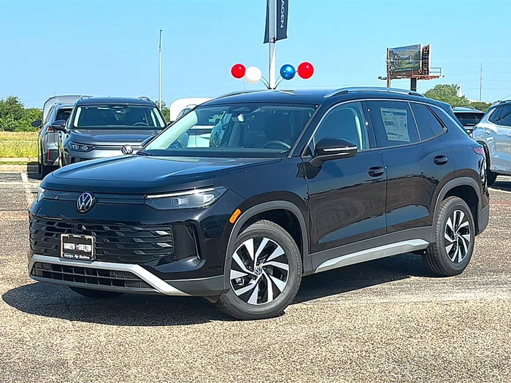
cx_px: 256
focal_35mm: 63
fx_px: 930
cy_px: 192
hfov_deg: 30.7
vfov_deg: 23.3
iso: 80
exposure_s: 1/3497
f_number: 1.78
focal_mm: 6.86
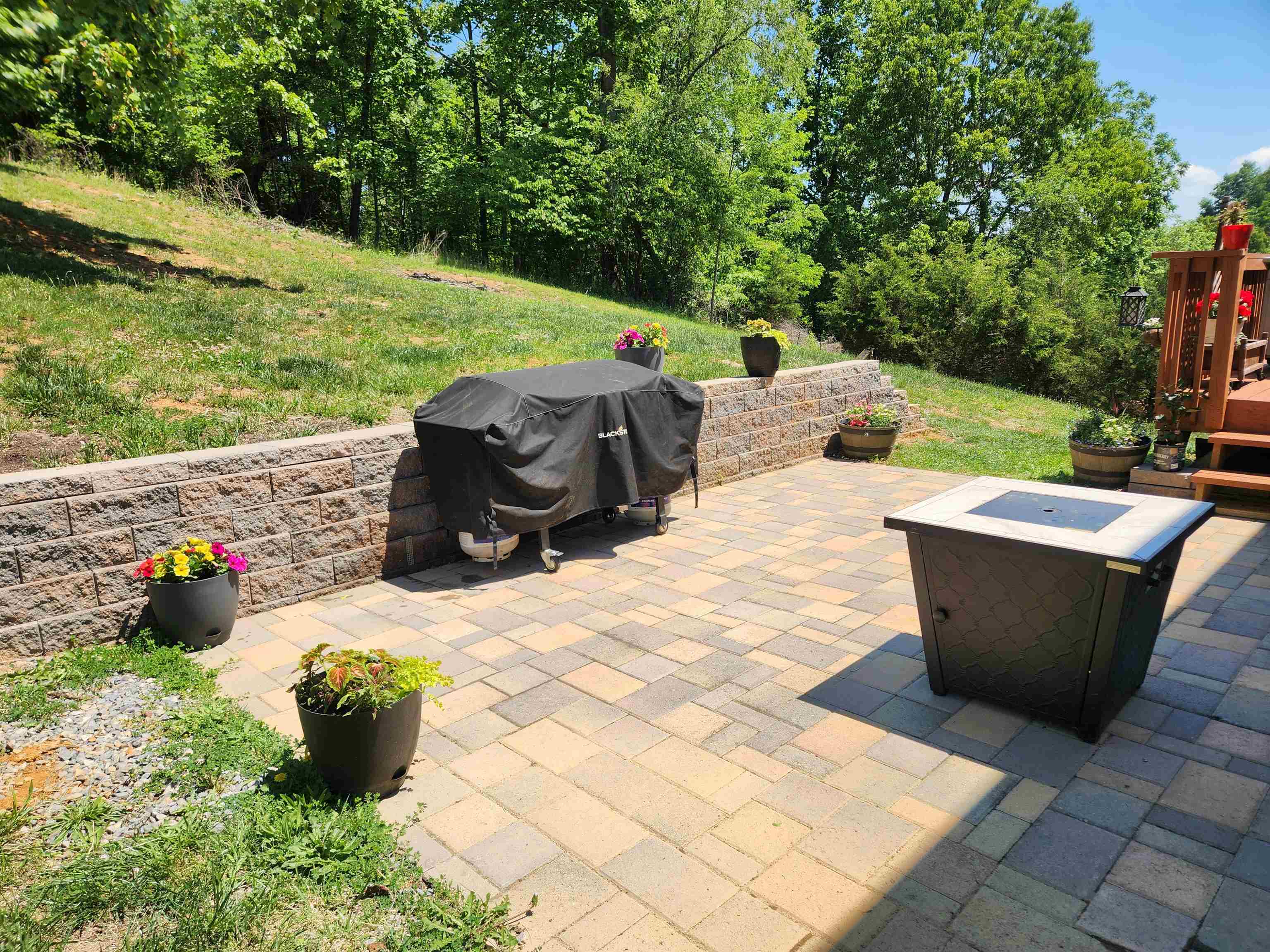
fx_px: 844
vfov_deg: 58.9
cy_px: 476
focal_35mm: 23
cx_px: 635
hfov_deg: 73.9
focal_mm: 5.4
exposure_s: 1/1126
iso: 20
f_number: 1.8
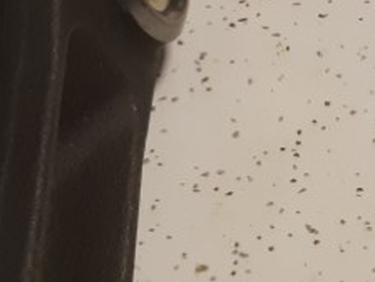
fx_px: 1387
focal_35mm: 128
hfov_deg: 15.2
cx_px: 330
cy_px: 227
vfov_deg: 11.5
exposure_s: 1/40
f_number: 1.7
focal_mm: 3.7
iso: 160
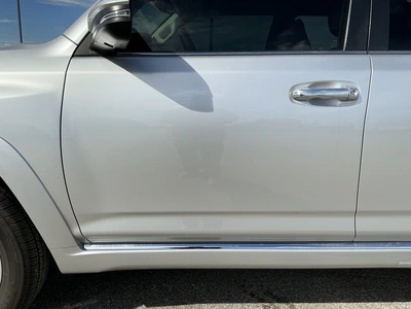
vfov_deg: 49.7
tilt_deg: -13.2
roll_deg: -1.9
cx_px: 206
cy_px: 154
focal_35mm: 28
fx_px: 332
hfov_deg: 63.4
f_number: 1.8
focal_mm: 3
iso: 25
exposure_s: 1/2538
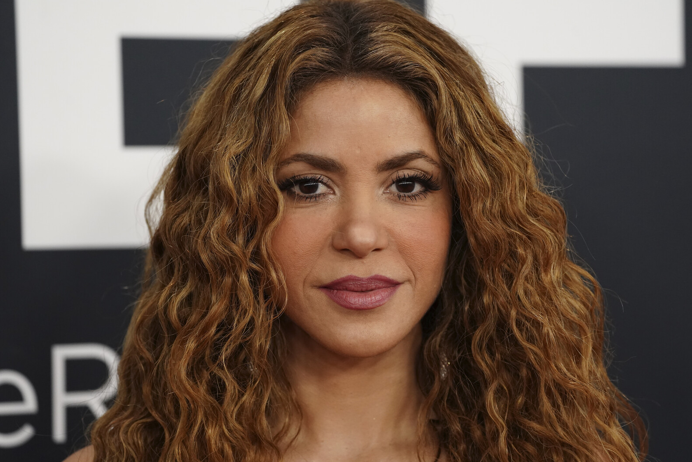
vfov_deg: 6.0
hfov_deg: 9.0
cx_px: 347
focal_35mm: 229
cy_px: 232
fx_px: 4402
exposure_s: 1/640
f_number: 5.6
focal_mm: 226
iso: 4000
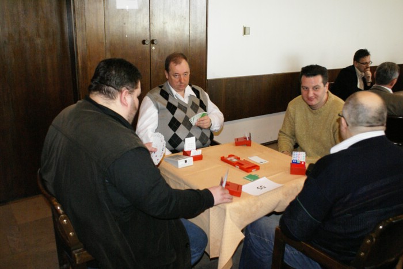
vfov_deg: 43.7
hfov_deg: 61.9
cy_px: 134
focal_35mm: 30
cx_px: 202
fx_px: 336
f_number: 4
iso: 1600
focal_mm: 20
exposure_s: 1/80
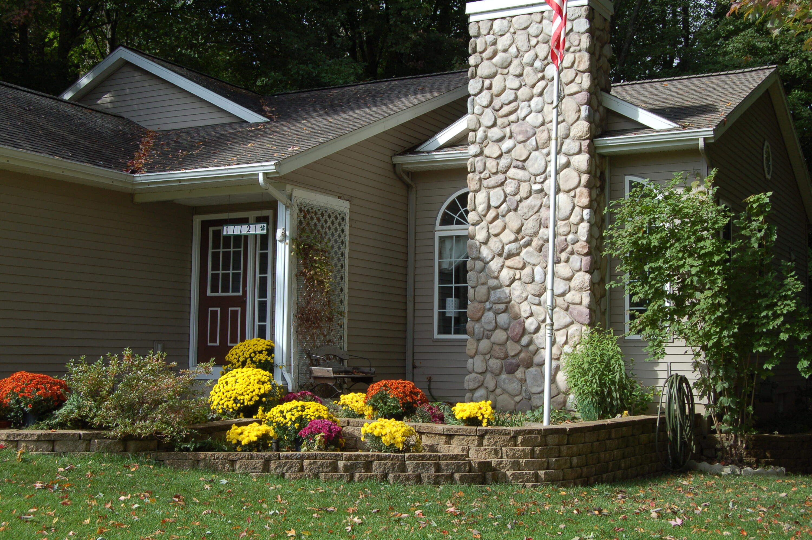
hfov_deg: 41.1
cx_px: 406
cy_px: 270
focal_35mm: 48
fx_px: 1082
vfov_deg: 28.0
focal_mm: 32
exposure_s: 1/250
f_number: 8
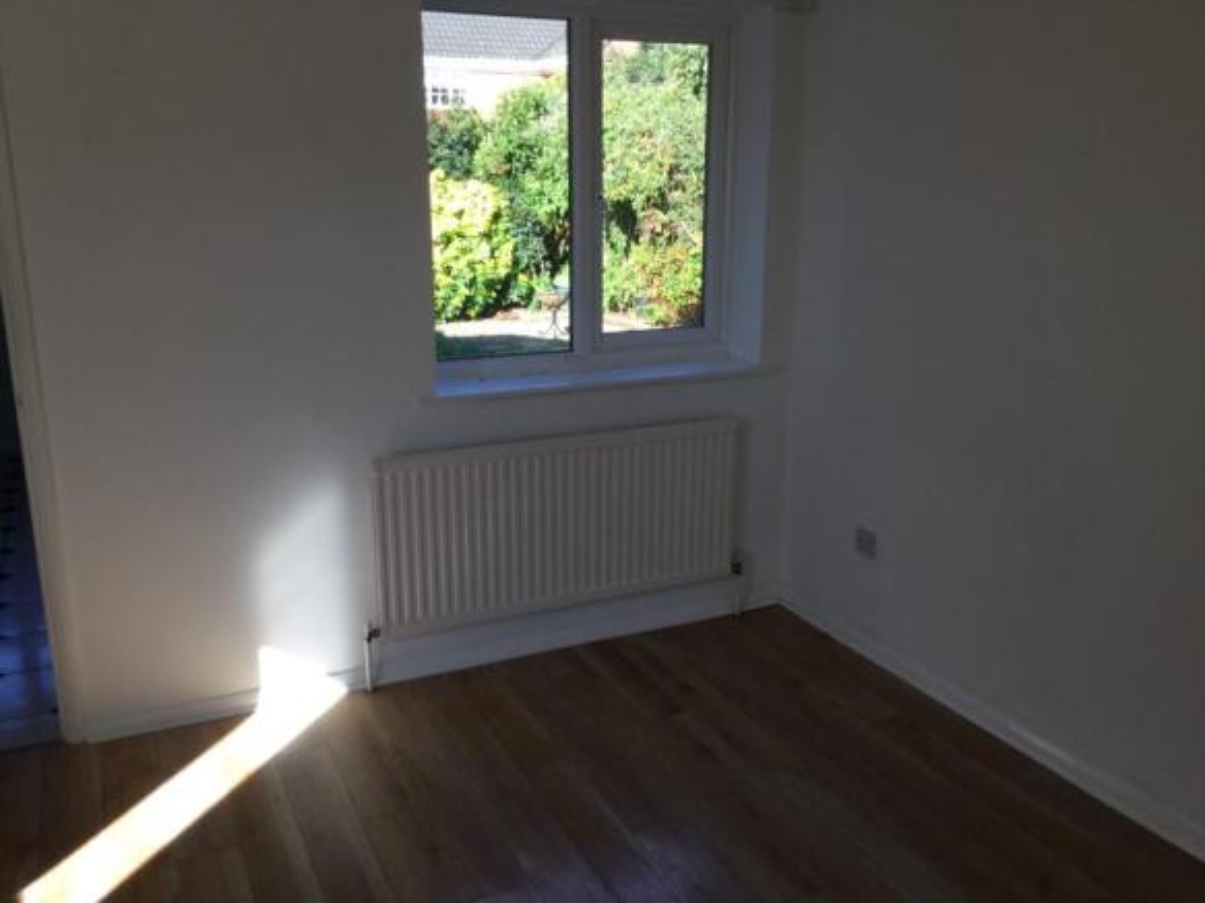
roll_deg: +0.1
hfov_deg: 58.4
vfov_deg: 45.4
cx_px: 602
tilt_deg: -14.8
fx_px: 1079
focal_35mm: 31
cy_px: 452
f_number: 2.4
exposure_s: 1/144
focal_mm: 3.3
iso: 25
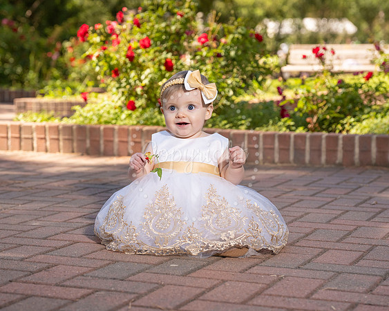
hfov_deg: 21.8
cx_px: 194
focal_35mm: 88
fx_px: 1011
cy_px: 156
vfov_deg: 17.5
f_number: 5
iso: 500
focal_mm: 78
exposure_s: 1/200
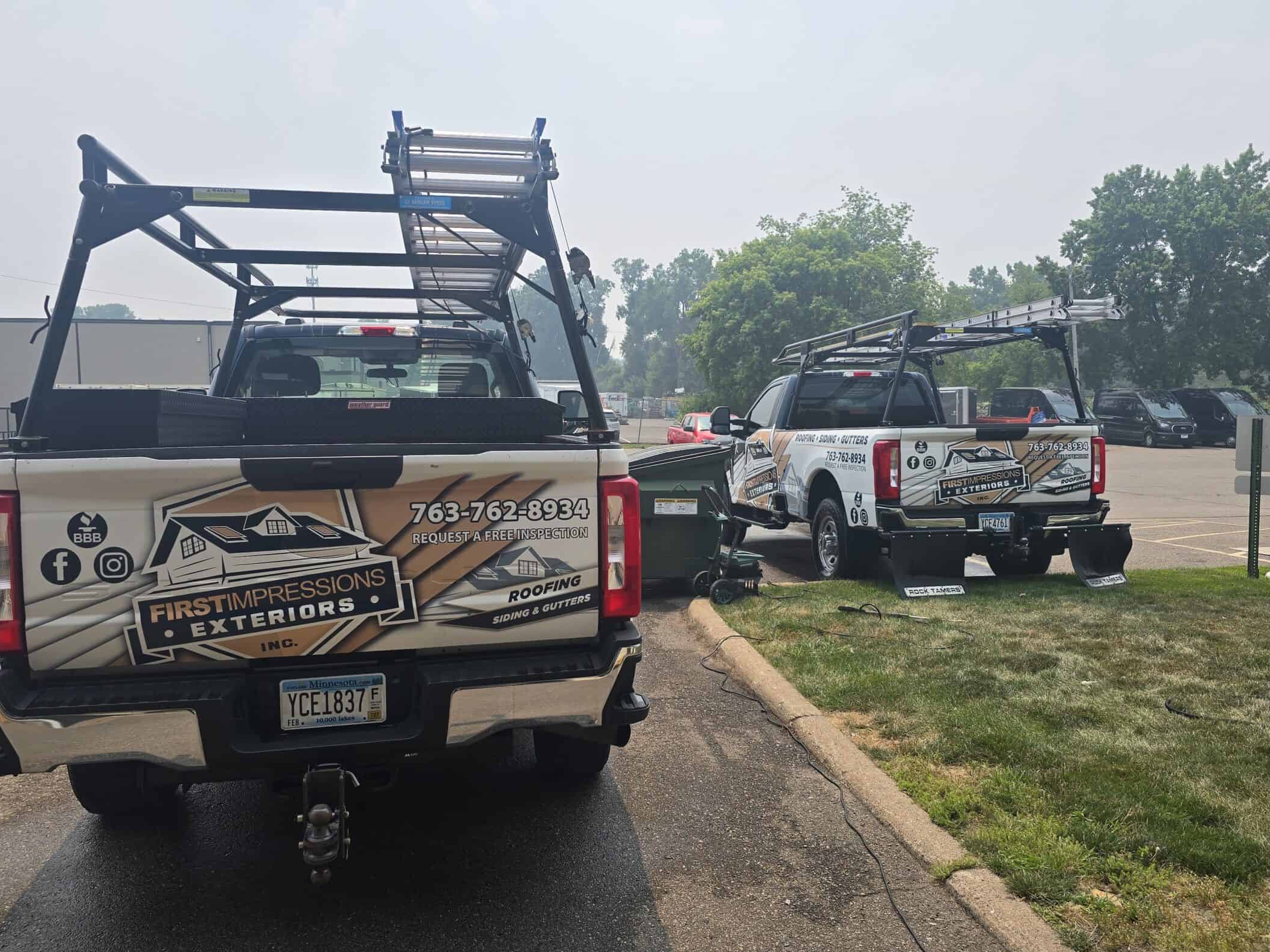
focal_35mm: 28
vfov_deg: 49.7
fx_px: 1027
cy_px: 483
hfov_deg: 63.4
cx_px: 675
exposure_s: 1/978
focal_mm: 6.3
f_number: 1.7
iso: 12
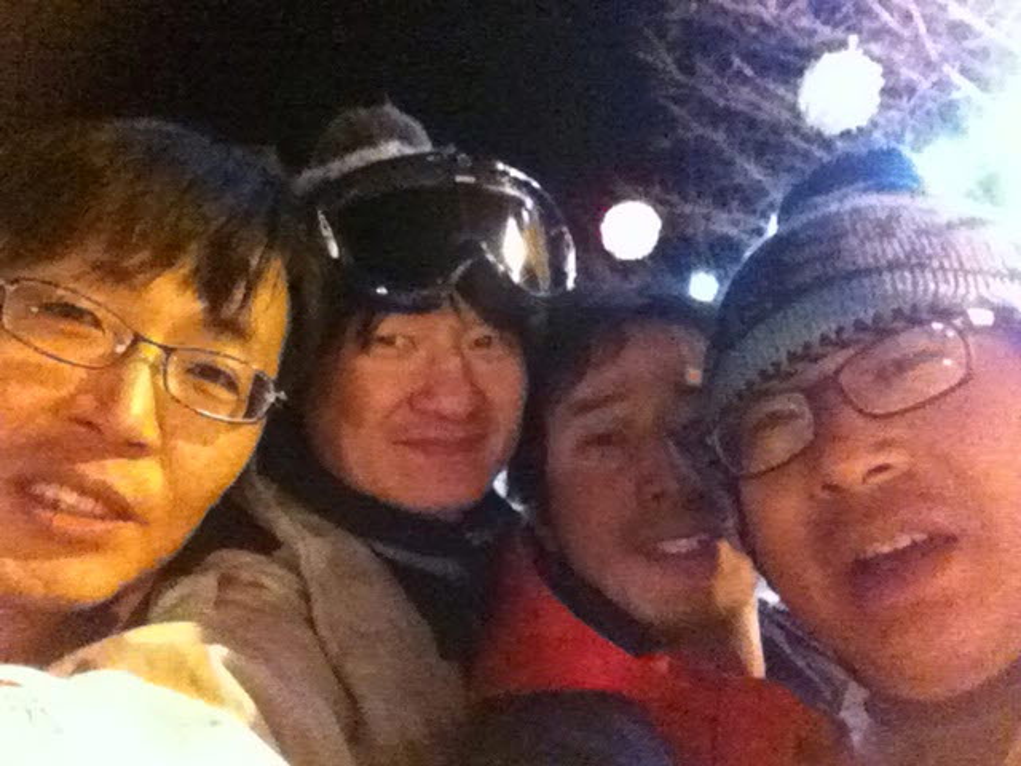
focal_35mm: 35
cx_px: 510
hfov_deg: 52.6
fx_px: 1032
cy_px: 383
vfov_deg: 40.7
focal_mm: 3.85
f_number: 2.4
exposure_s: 1/15
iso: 3200
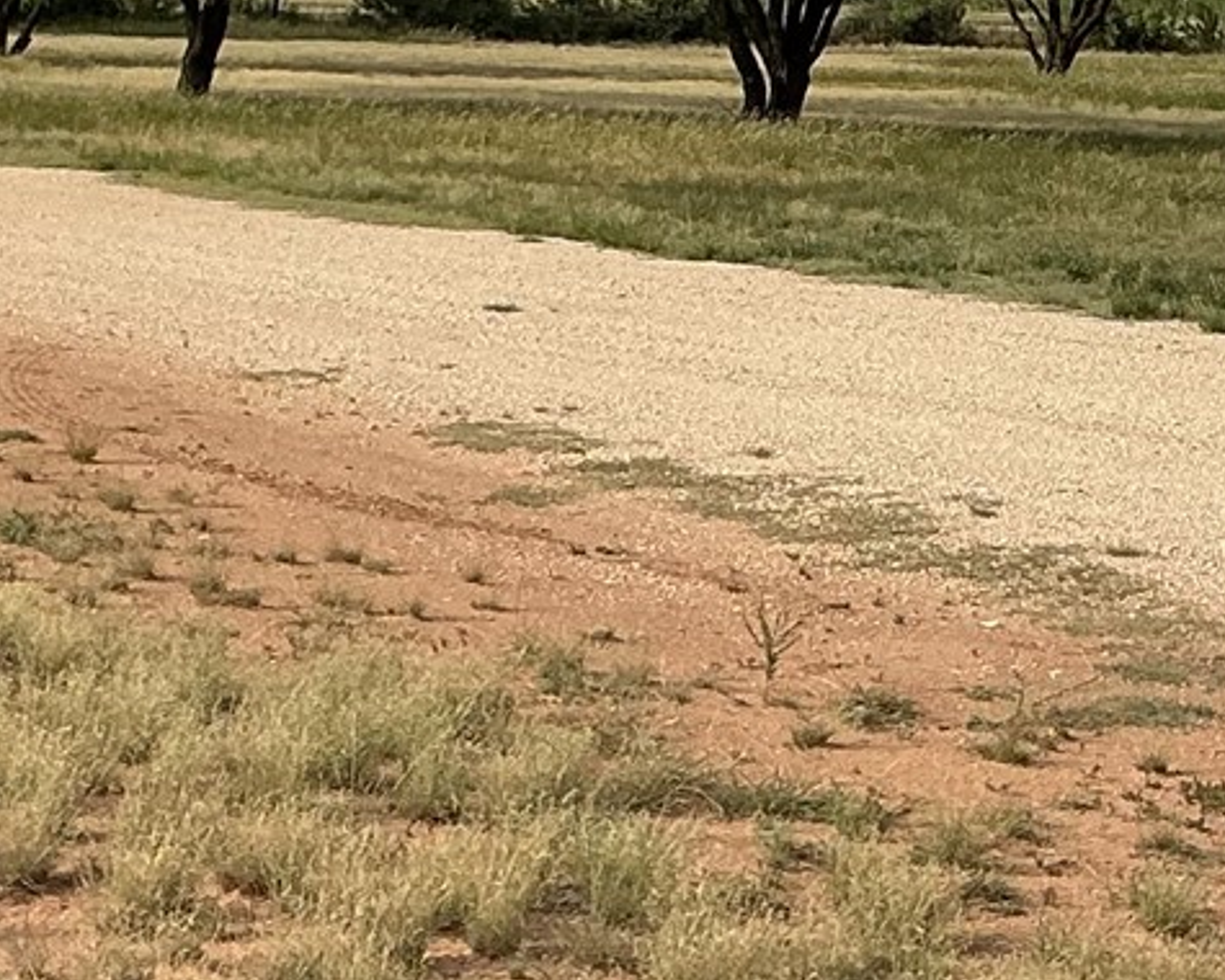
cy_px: 77
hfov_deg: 15.7
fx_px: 4423
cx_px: 923
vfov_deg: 12.5
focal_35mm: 122
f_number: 1.8
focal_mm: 3
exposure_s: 1/2320
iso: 25
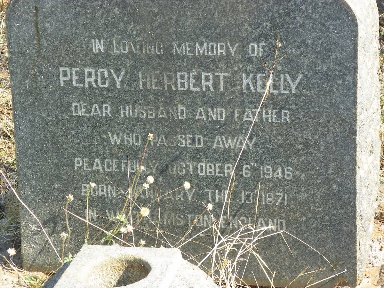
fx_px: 1331
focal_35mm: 120
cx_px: 192
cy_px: 144
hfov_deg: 16.4
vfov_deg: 12.3
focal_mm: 21.3
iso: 64
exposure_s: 1/125
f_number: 4
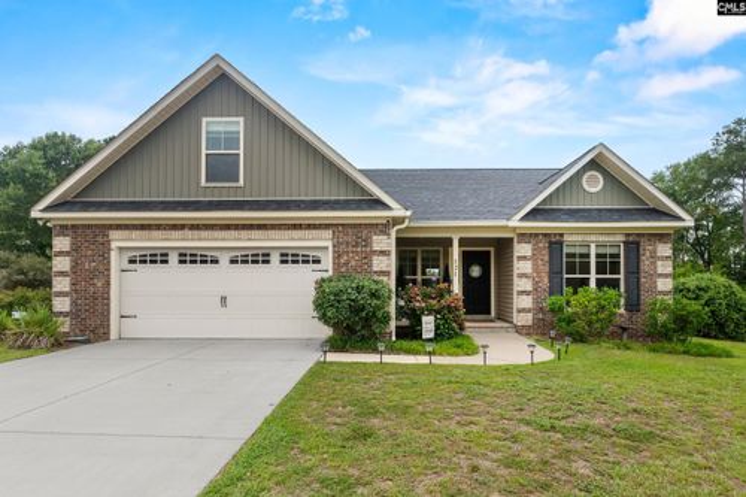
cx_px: 373
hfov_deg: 95.0
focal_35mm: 16
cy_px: 248
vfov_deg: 72.0
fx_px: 342
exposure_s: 1/100
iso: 200
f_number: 6.3
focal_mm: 11
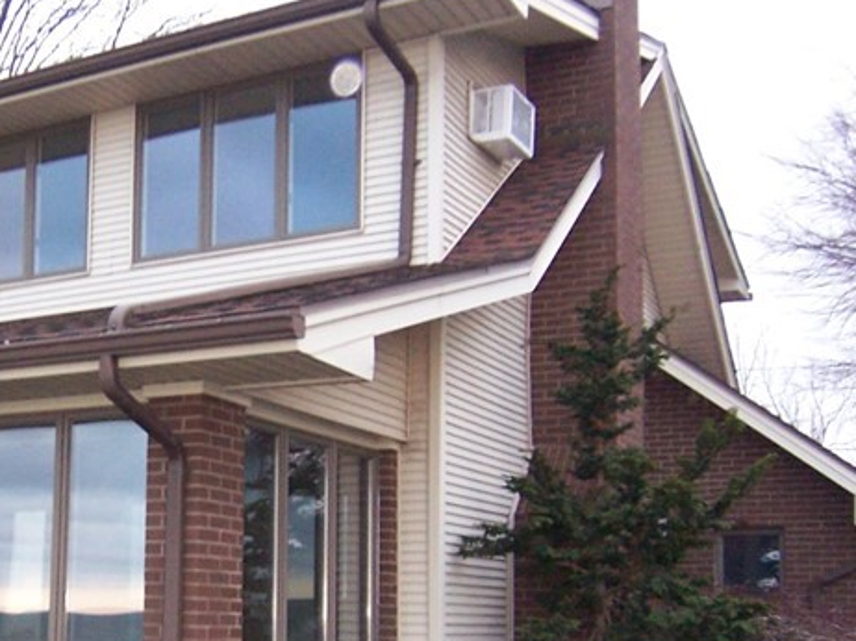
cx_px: 145
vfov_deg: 28.1
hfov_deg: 36.0
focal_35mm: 51
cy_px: 485
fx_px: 1260
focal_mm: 3.8
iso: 200
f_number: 2.8
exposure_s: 1/30
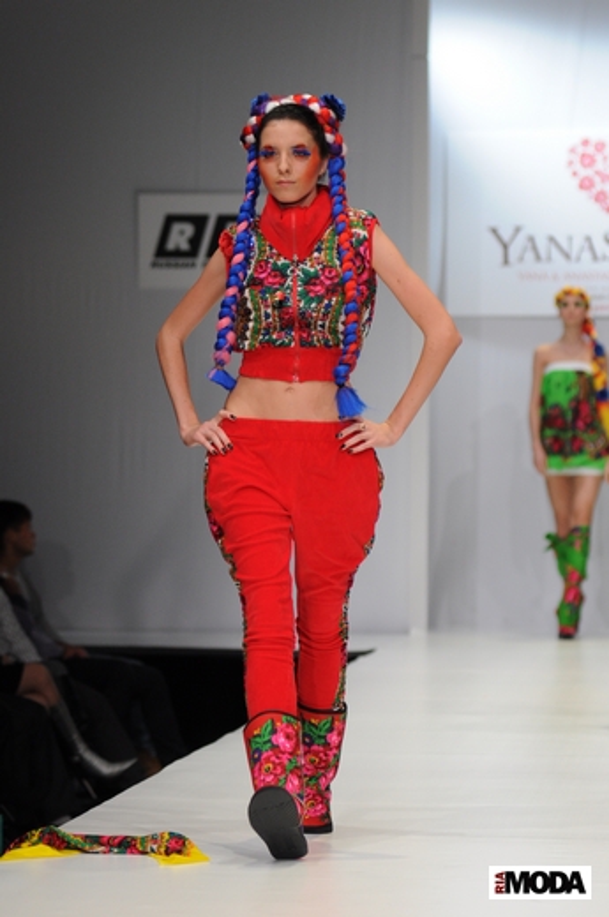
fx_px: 4010
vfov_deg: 13.1
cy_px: 458
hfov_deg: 8.7
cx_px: 304
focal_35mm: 158
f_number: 3.5
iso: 800
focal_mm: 105
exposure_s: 1/320
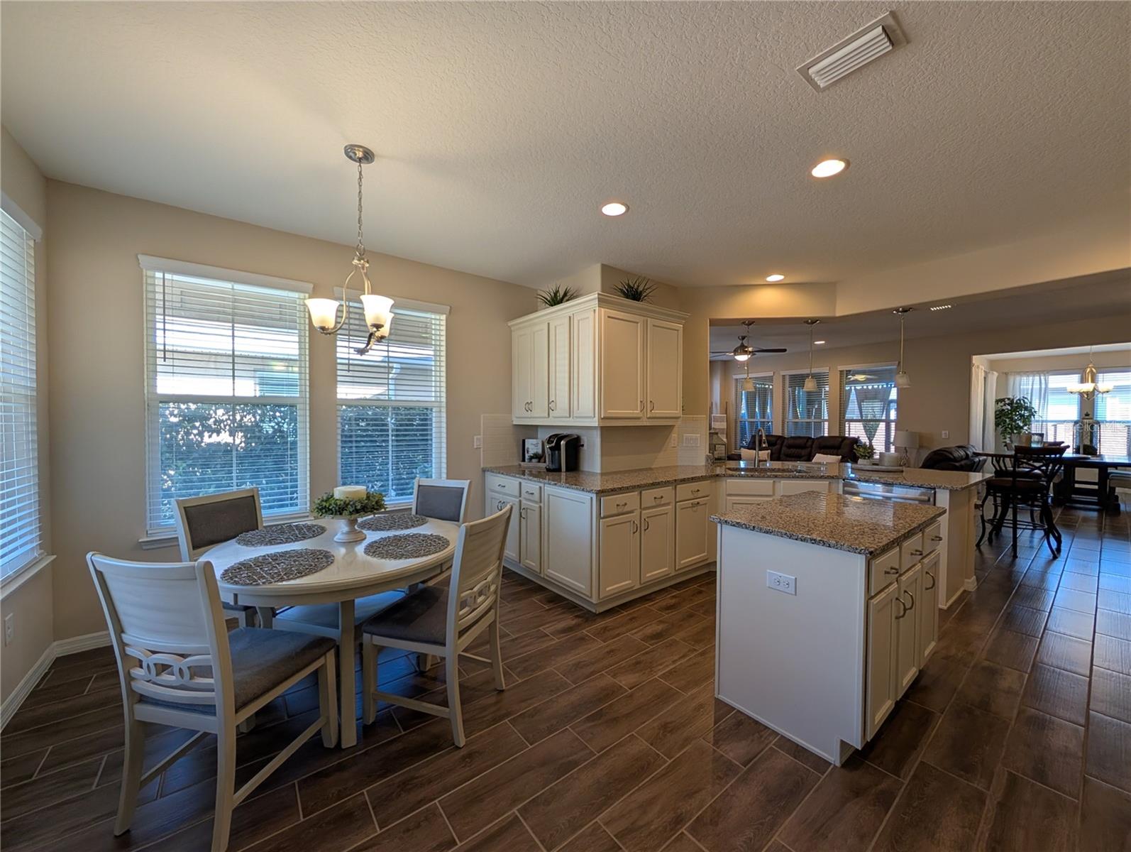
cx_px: 566
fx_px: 393
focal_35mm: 12
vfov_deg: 94.6
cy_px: 426
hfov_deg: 110.5
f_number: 1.7
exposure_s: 1/164
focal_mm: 2.02
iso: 69
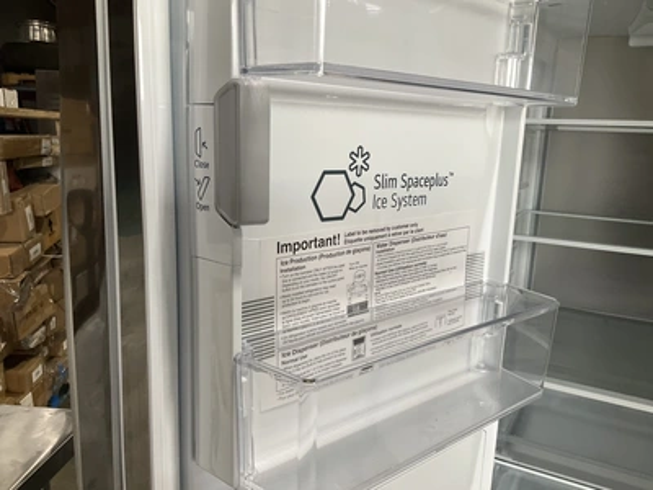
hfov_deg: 61.7
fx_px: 547
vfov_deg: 48.2
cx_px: 326
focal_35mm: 29
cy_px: 245
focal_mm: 3
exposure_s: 1/122
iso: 40
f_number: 1.8
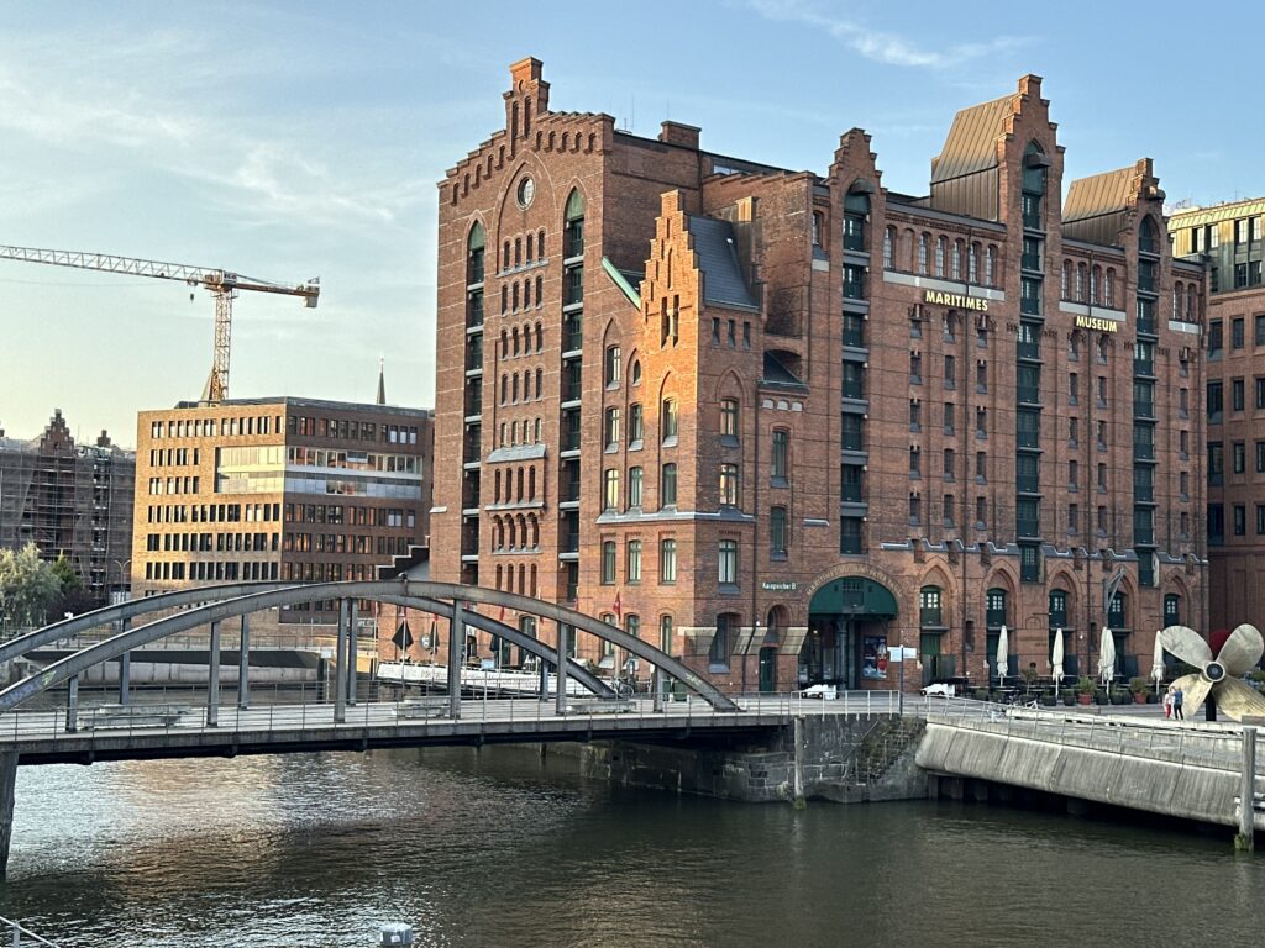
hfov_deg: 39.7
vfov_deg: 30.3
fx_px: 1754
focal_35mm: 48
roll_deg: -1.6
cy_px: 474
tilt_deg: +4.0
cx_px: 632
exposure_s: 1/659
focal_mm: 6.86
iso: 64
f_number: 1.78
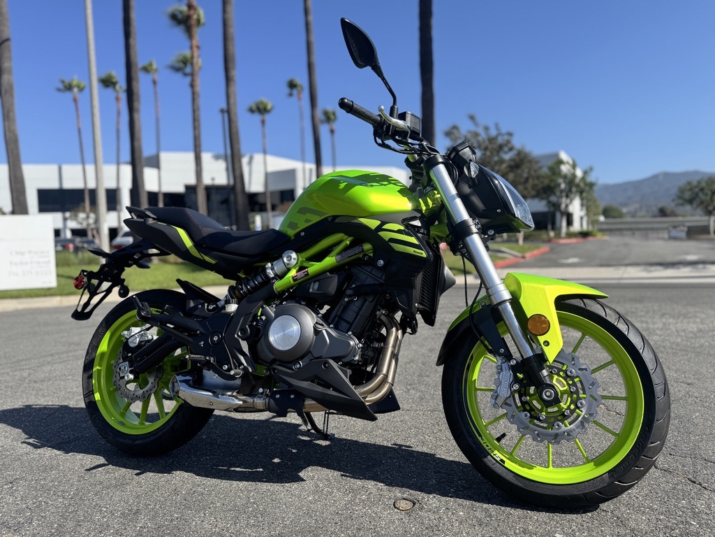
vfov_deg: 56.8
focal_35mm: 24
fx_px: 496
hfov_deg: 71.6
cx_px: 358
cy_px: 268
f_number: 1.78
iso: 80
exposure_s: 1/3597
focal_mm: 6.76
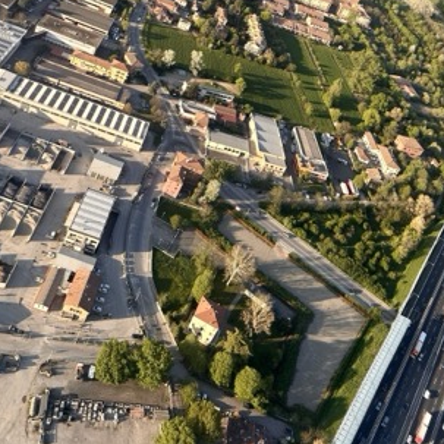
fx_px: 609
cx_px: 268
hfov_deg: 39.8
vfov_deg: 37.4
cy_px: 45
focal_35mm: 42
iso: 80
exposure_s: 1/1072
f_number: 1.78
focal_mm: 6.86
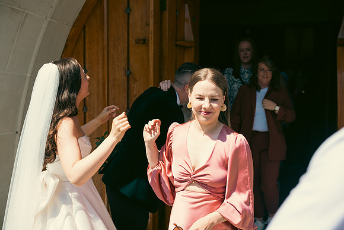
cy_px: 115
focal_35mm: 45
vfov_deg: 29.9
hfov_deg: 43.6
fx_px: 430
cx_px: 172
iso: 100
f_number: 3.5
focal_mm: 45
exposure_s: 1/800
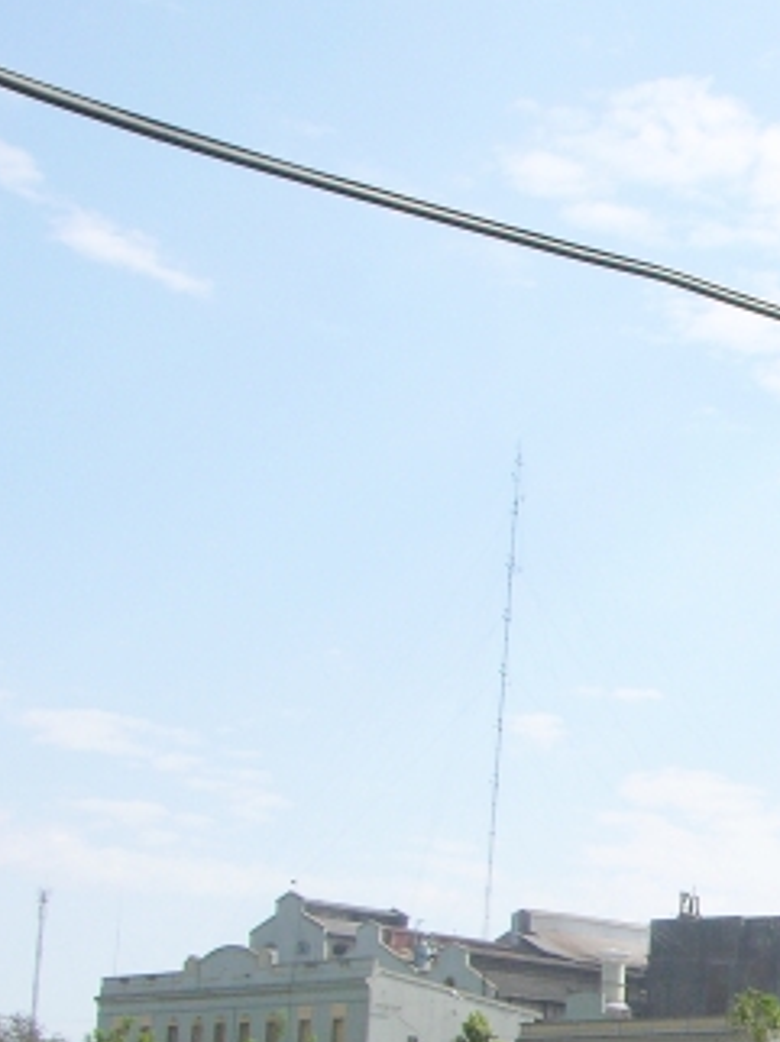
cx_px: 1068
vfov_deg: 22.2
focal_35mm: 87
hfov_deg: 15.9
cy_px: 841
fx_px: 2617
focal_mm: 8.9
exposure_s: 1/275
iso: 50
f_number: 7.1
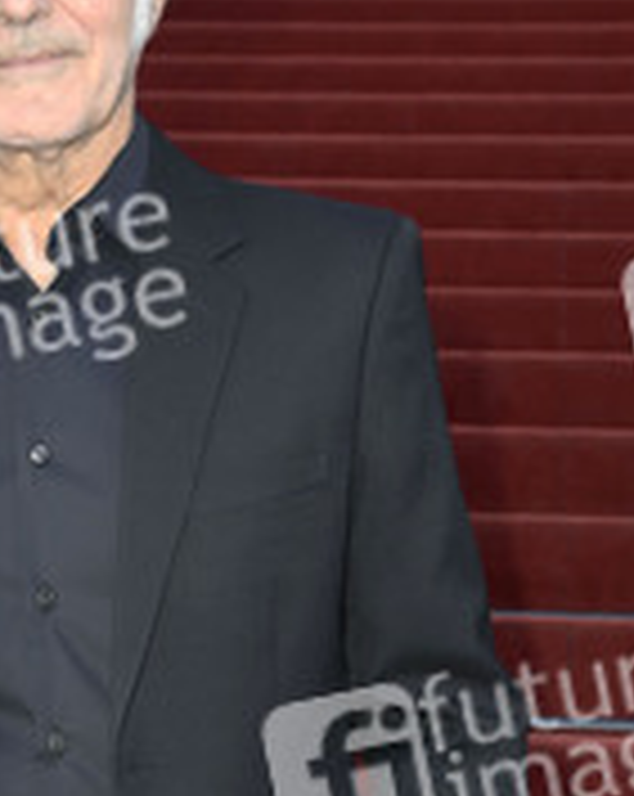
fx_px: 2399
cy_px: 526
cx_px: 85
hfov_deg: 14.9
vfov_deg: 18.8
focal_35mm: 102
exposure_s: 1/160
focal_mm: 48
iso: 400
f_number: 7.1
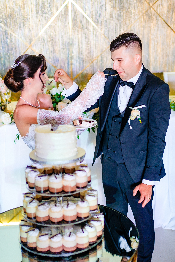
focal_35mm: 35
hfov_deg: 37.9
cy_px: 131
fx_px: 255
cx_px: 88
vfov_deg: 54.4
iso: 1000
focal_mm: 35
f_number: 1.8
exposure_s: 1/200
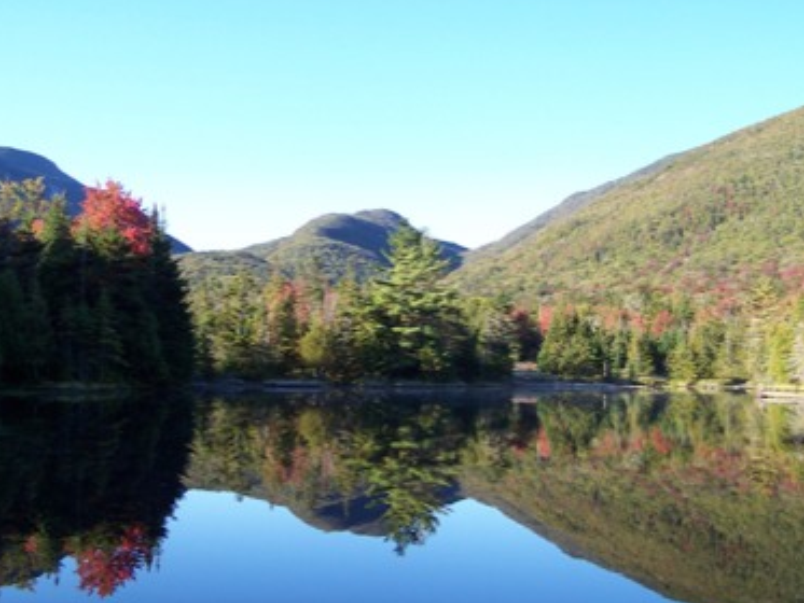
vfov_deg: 32.2
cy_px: 308
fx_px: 1046
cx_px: 349
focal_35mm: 45
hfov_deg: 42.0
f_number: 2.8
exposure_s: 1/250
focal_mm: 5.85
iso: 65
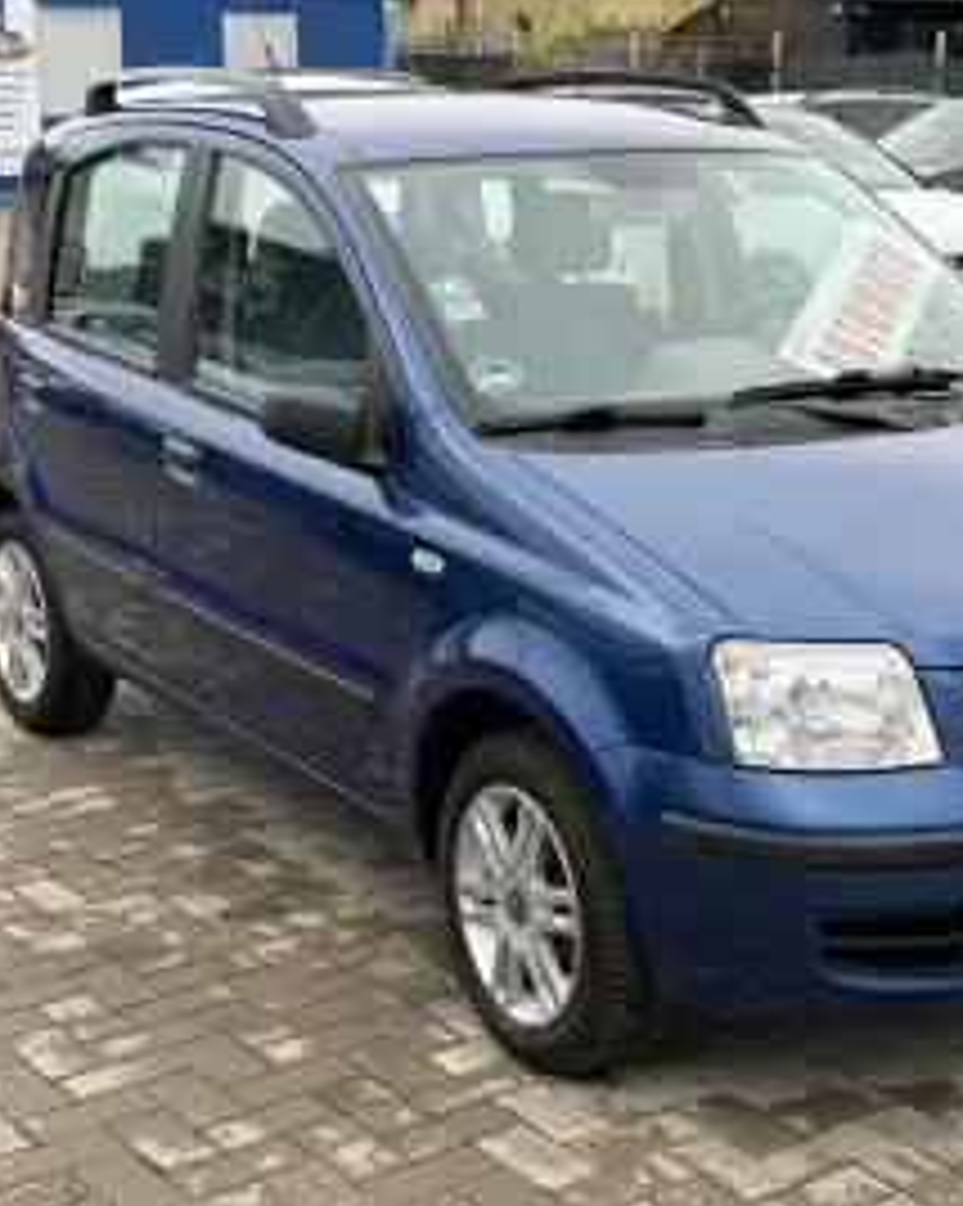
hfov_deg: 24.1
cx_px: 644
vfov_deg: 30.0
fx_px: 2247
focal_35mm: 63
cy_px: 603
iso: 64
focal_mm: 6.76
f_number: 1.78
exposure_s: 1/939
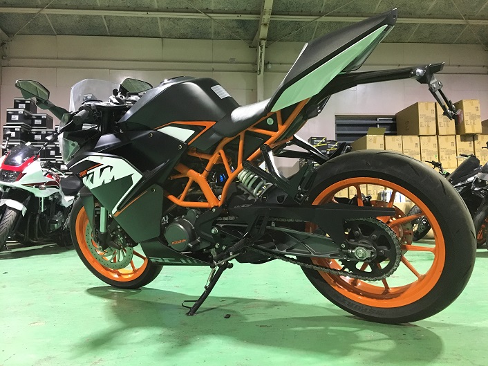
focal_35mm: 29
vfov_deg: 48.2
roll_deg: -0.5
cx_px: 244
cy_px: 183
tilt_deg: +4.5
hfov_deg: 61.7
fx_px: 409
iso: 250
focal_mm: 4.15
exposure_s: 1/30
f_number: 2.2
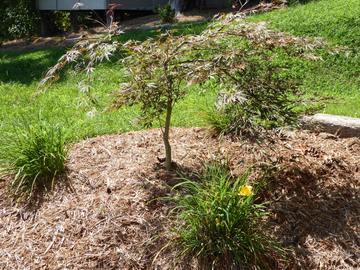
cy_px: 135
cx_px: 180
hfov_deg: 36.2
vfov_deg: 27.5
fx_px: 551
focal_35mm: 53
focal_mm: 9
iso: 100
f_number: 4.1
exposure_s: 1/320
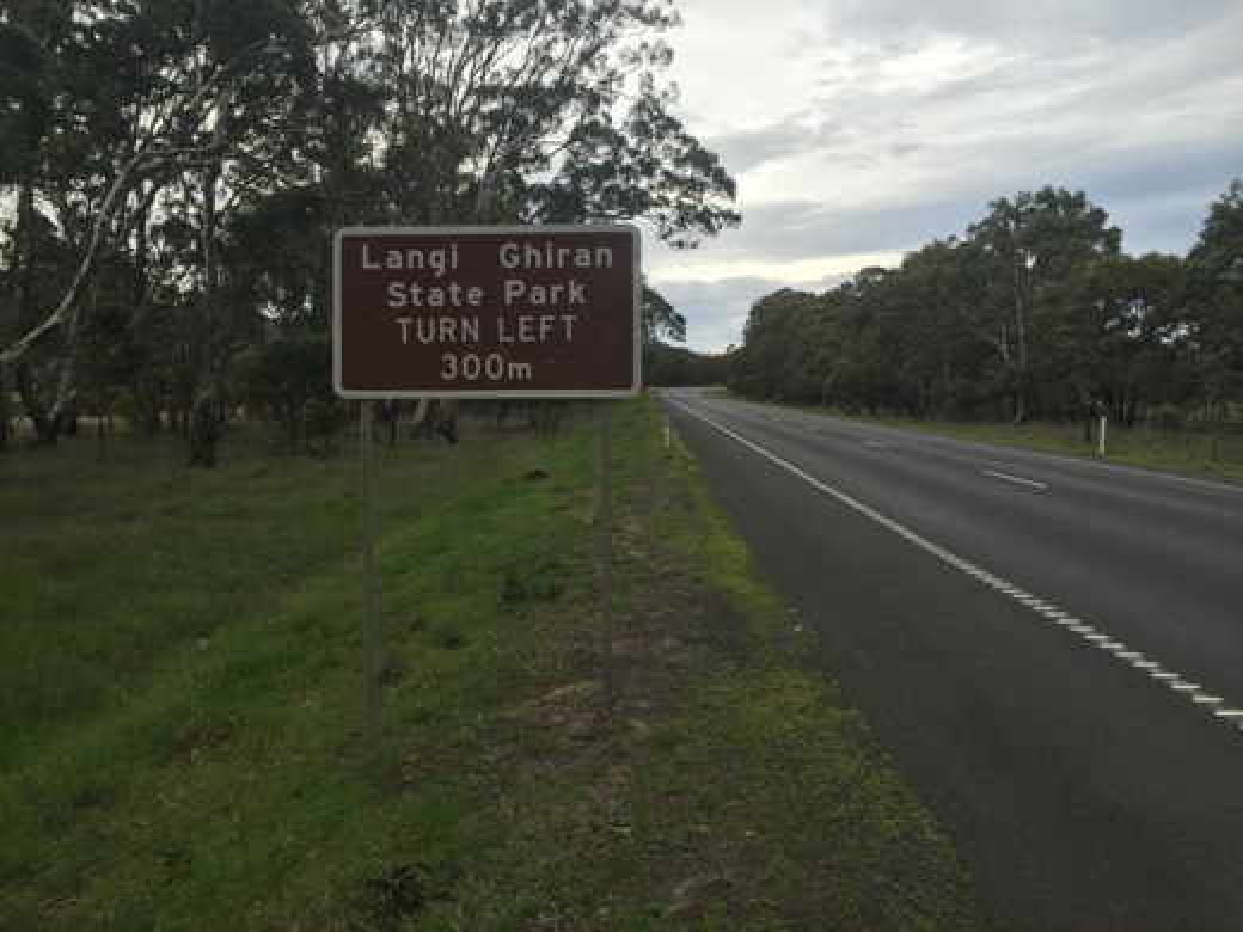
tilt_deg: -1.9
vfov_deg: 48.2
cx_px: 622
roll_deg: +0.8
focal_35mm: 29
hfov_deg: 61.7
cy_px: 466
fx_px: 1041
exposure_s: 1/760
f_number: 2.2
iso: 32
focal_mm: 4.15
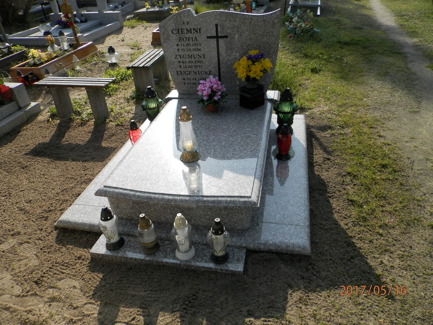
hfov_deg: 69.4
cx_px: 216
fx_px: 313
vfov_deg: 54.9
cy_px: 162
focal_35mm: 25
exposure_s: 1/1250
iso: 80
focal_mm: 4.5
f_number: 3.1
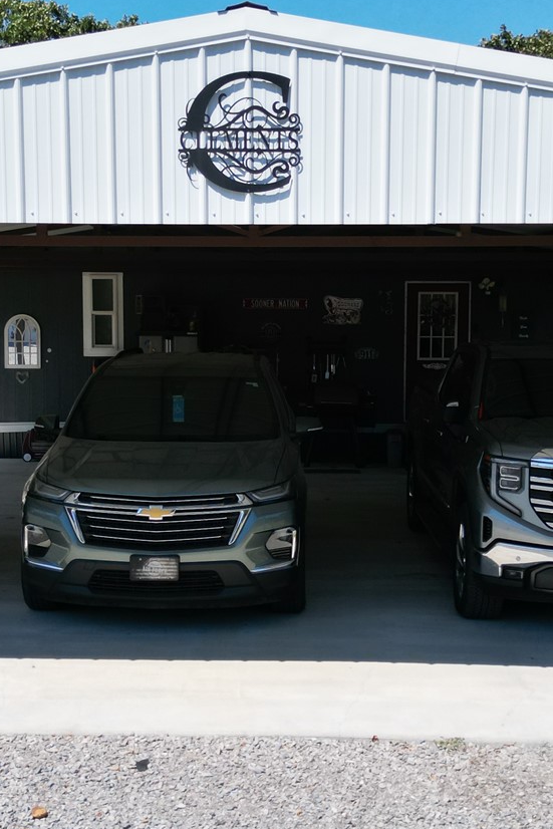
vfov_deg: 34.5
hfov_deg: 23.4
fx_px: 1336
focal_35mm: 58
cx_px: 265
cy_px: 410
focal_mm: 6.72
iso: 150
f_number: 1.7
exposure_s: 1/4000
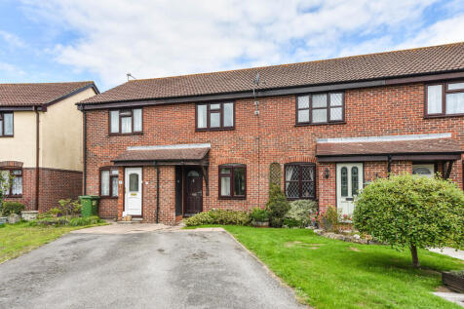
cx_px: 232
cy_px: 154
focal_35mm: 24
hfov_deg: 73.8
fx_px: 309
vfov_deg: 53.1
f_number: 9
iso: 250
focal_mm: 24
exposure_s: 1/320
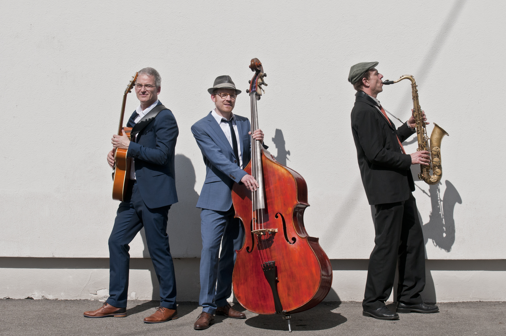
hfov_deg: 19.5
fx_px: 1474
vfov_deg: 13.0
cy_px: 168
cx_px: 253
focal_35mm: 105
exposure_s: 1/1250
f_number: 8
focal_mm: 70
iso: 400
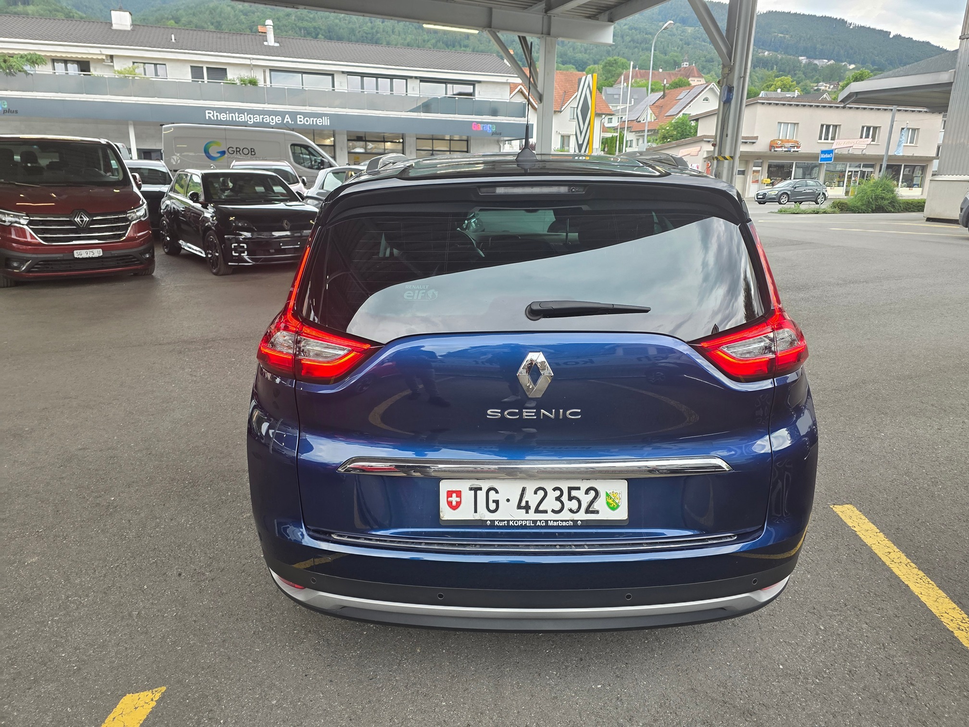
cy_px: 364
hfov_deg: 73.9
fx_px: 644
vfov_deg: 58.9
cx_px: 484
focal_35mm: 23
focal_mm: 6.3
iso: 100
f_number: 1.7
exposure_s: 1/180
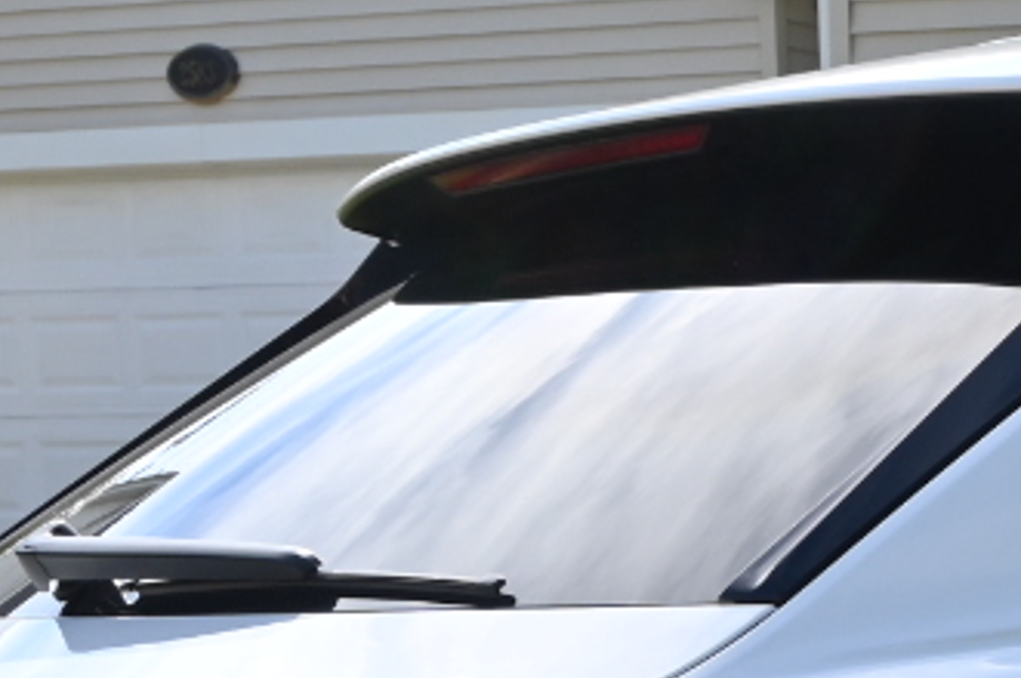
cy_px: 1199
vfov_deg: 8.9
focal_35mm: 147
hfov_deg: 12.9
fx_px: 4165
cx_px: 1721
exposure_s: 1/250
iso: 110
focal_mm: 20
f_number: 5.6
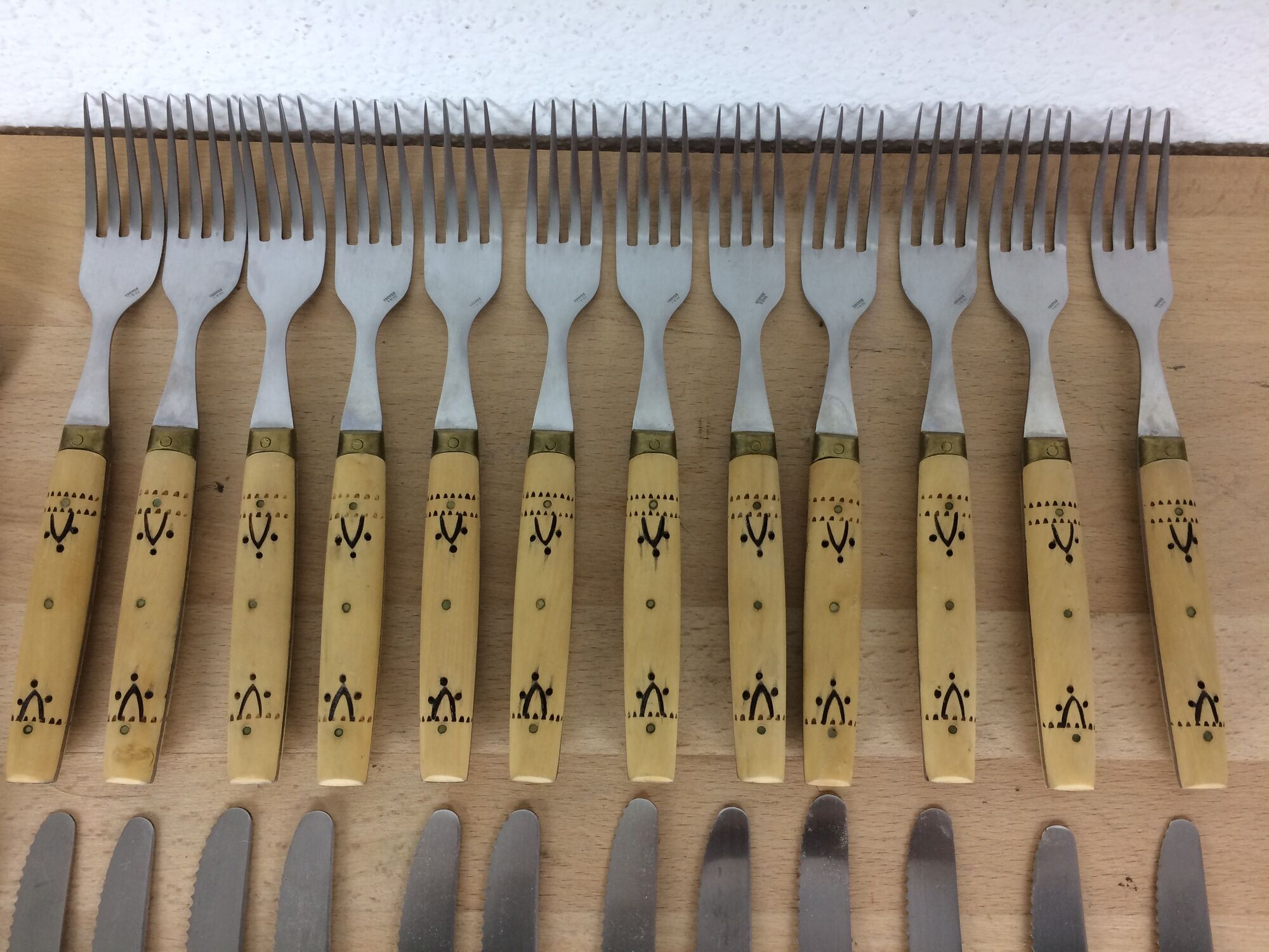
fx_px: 1063
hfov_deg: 61.7
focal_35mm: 29
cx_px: 634
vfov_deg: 48.2
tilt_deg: -76.9
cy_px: 476
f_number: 2.2
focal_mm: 4.15
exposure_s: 1/33
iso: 40
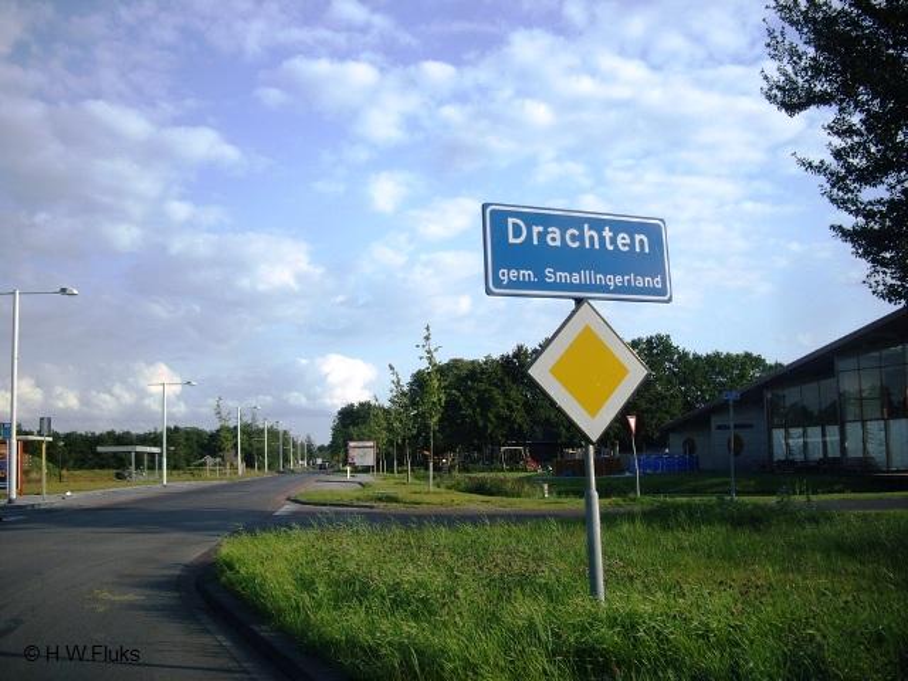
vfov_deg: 37.7
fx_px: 997
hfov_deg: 49.0
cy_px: 340
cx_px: 454
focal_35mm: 38
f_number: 2.8
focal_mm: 7.9
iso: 64
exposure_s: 1/640
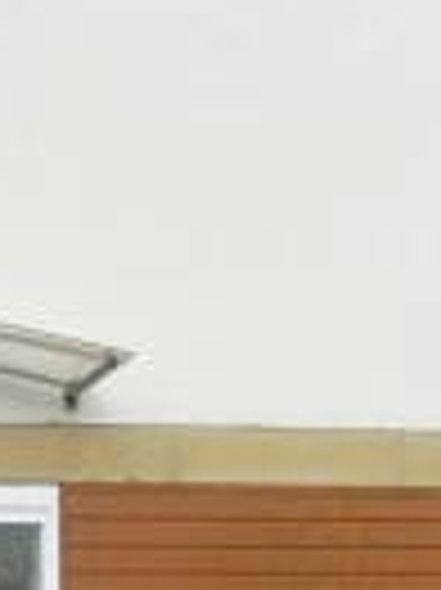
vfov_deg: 15.4
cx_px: -225
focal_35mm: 127
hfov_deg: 11.2
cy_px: 529
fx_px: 2161
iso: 80
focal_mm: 6.3
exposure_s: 1/60
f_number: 7.7
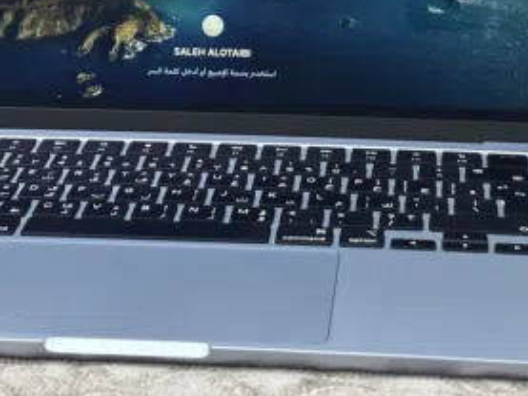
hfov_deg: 16.4
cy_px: -55
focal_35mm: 120
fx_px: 1831
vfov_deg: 12.1
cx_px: 290
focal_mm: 5.96
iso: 250
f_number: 1.6
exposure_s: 1/33
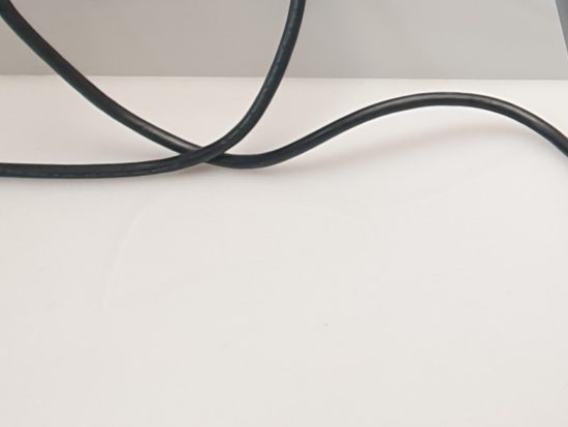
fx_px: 1986
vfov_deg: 12.0
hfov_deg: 13.2
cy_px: -73
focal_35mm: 121
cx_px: 1249
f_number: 2.4
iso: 80
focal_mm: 4.3
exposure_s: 1/50
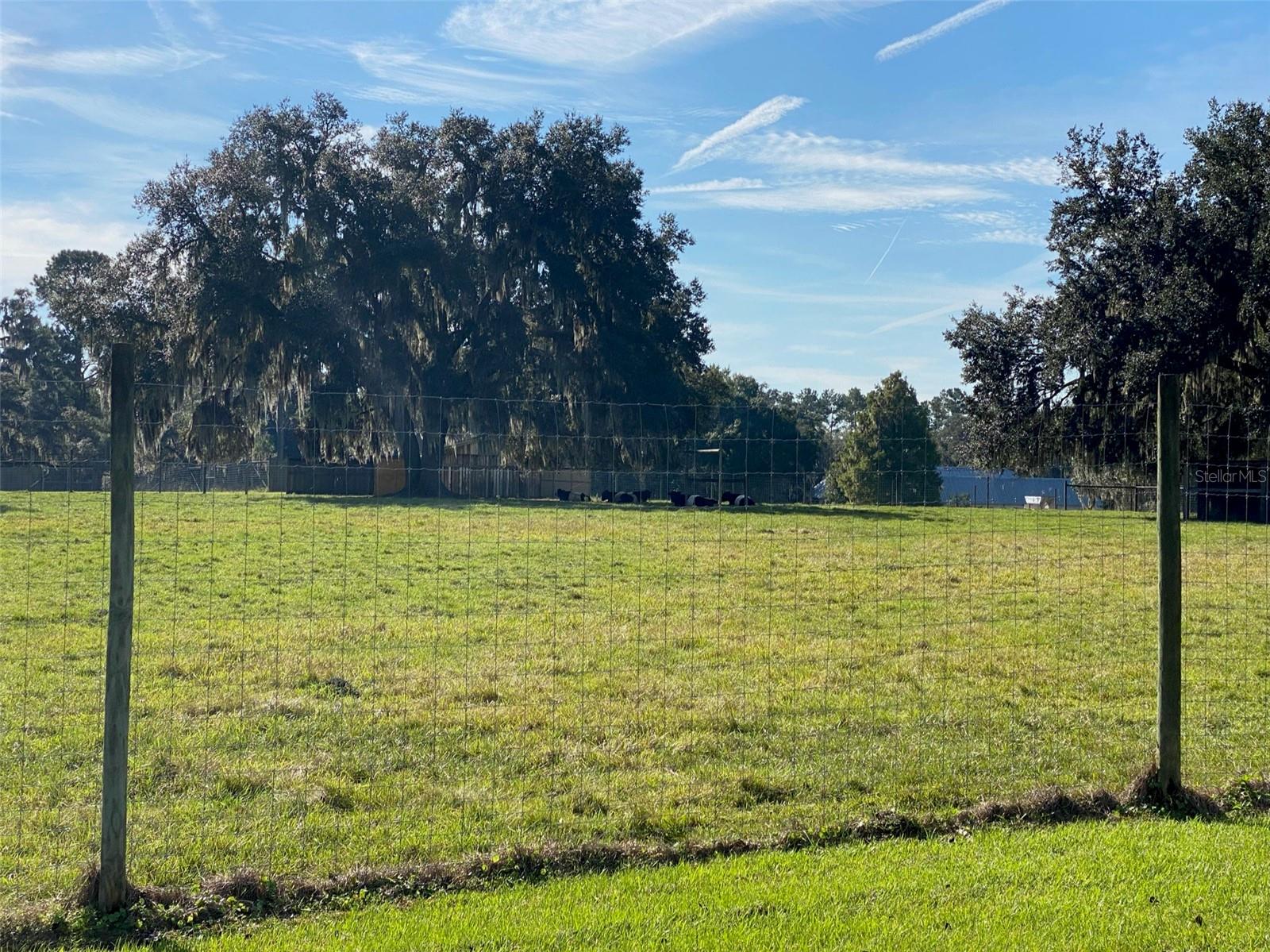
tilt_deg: +0.1
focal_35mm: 52
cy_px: 476
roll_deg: -0.8
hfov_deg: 36.8
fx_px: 1907
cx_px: 635
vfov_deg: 28.0
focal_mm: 6
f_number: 2
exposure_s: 1/2179
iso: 20
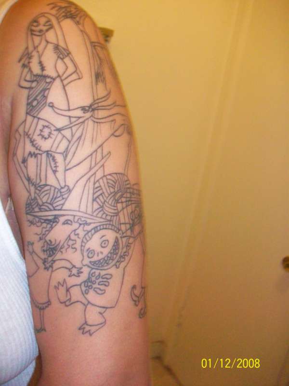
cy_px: 193
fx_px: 356
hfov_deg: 44.2
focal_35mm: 32
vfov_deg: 56.8
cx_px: 144
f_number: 2.8
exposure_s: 1/60
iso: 400
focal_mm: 5.7
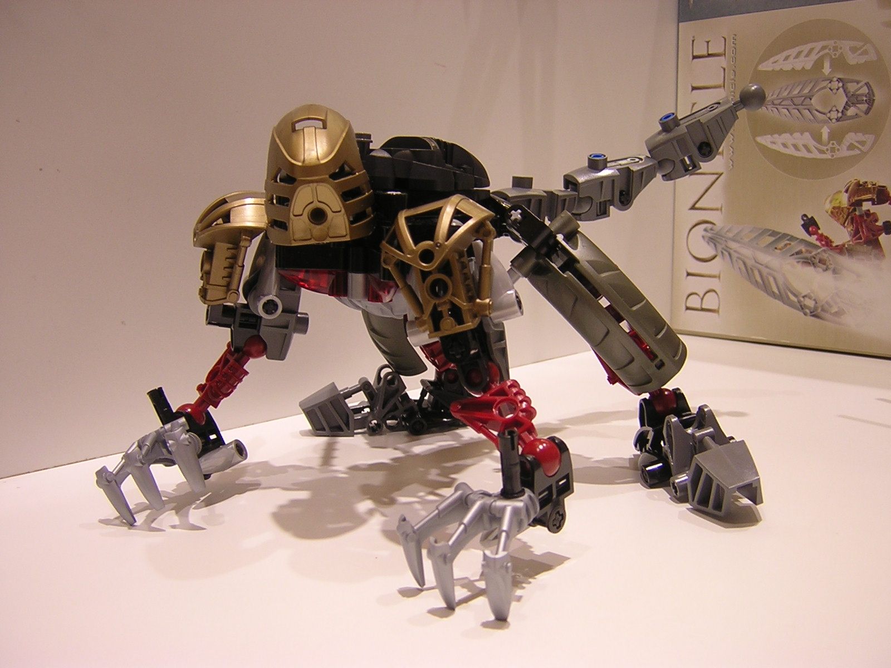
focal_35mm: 36
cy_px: 334
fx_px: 927
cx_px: 446
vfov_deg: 39.7
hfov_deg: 51.4
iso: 100
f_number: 2.6
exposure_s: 1/49.4
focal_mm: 4.7
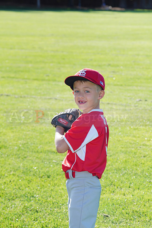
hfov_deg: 9.6
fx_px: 905
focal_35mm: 143
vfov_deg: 14.3
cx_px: 76
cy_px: 114
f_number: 9
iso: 200
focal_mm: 143
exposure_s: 1/200
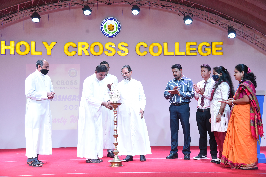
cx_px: 133
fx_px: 355
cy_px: 88
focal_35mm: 48
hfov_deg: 41.1
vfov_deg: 28.1
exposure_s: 1/125
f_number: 5
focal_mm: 48
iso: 800
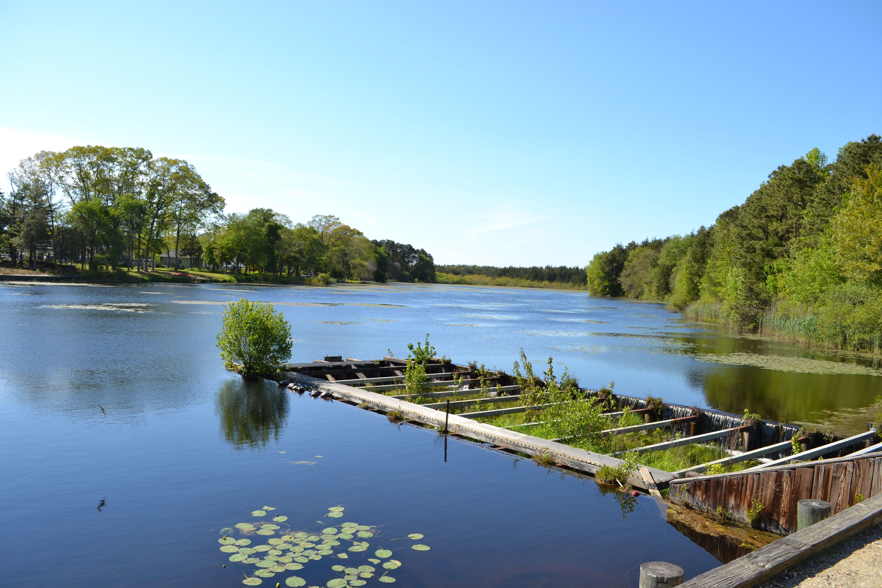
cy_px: 294
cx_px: 441
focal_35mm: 27
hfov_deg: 67.4
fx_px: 661
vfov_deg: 47.9
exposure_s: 1/250
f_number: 8
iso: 100
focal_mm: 18
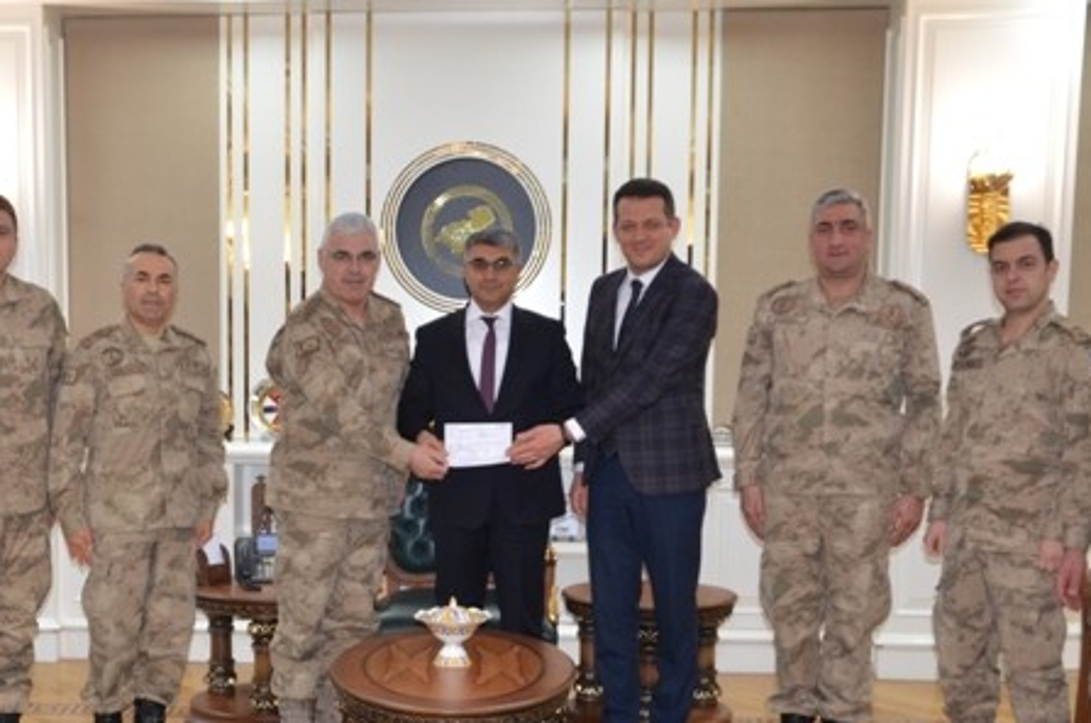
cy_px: 569
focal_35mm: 59
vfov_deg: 22.6
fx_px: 1784
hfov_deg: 33.6
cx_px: 327
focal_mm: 22
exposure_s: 1/60
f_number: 3.8
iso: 800
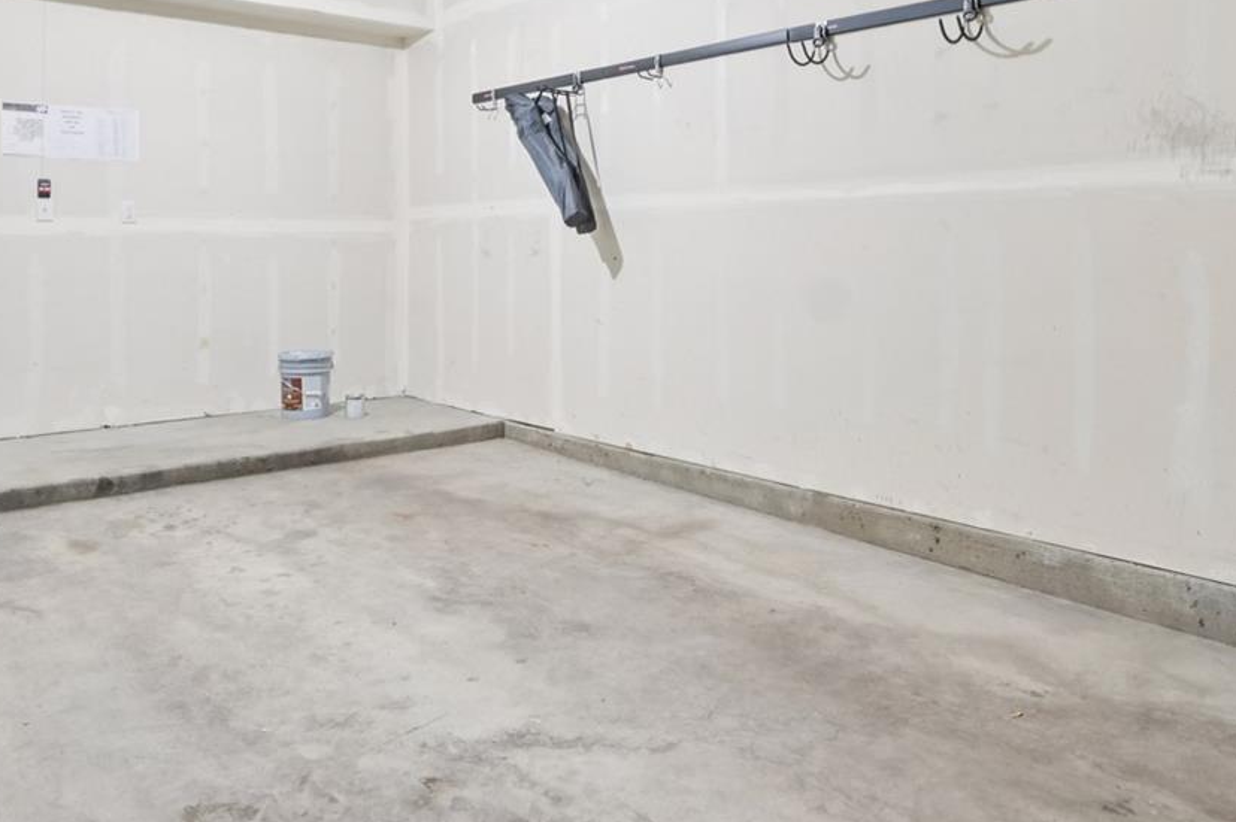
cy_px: 249
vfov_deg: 44.0
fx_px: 995
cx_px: 648
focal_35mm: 29
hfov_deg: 63.7
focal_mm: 10
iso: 800
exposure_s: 1
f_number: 8
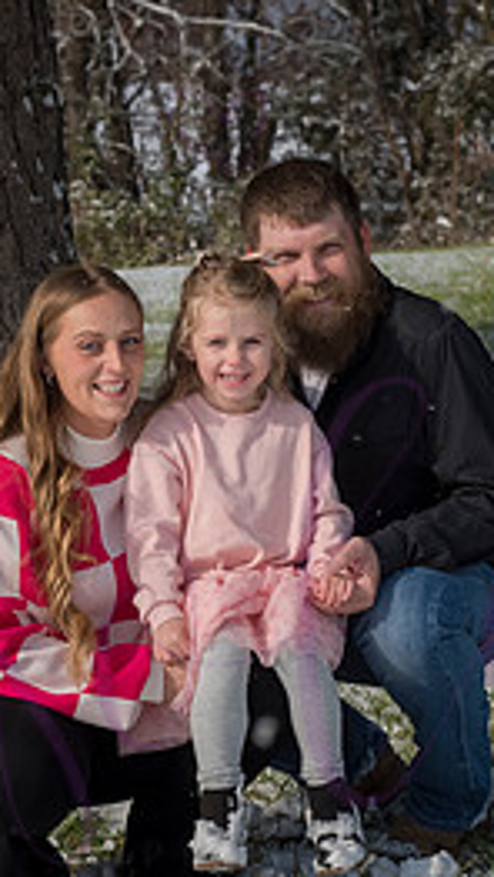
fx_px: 4167
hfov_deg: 6.8
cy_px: 427
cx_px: 230
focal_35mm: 179
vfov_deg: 12.0
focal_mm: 100
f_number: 11
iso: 640
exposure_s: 1/1250
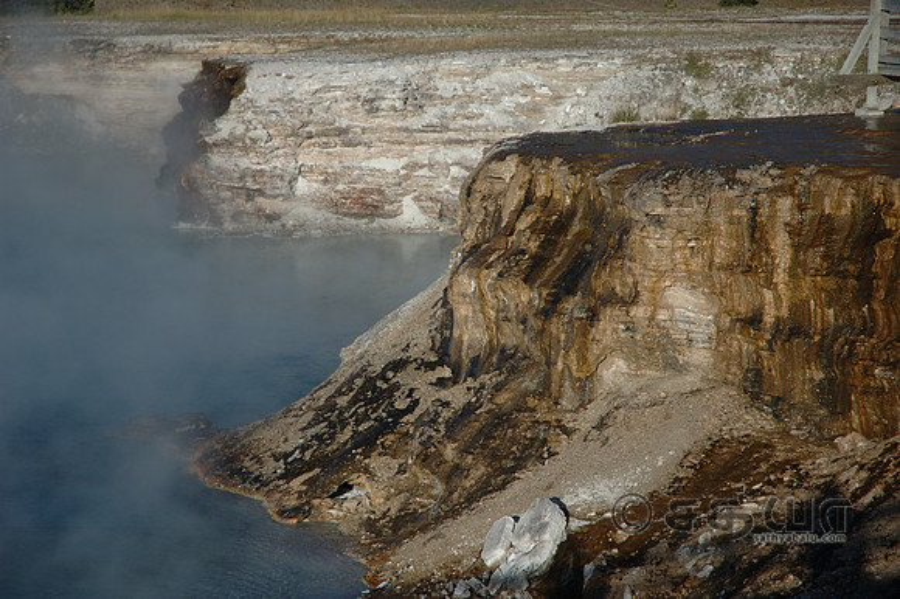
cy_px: 300
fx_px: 2623
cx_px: 450
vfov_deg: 13.0
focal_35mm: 105
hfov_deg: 19.5
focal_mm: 70
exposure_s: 1/500
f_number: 4.5
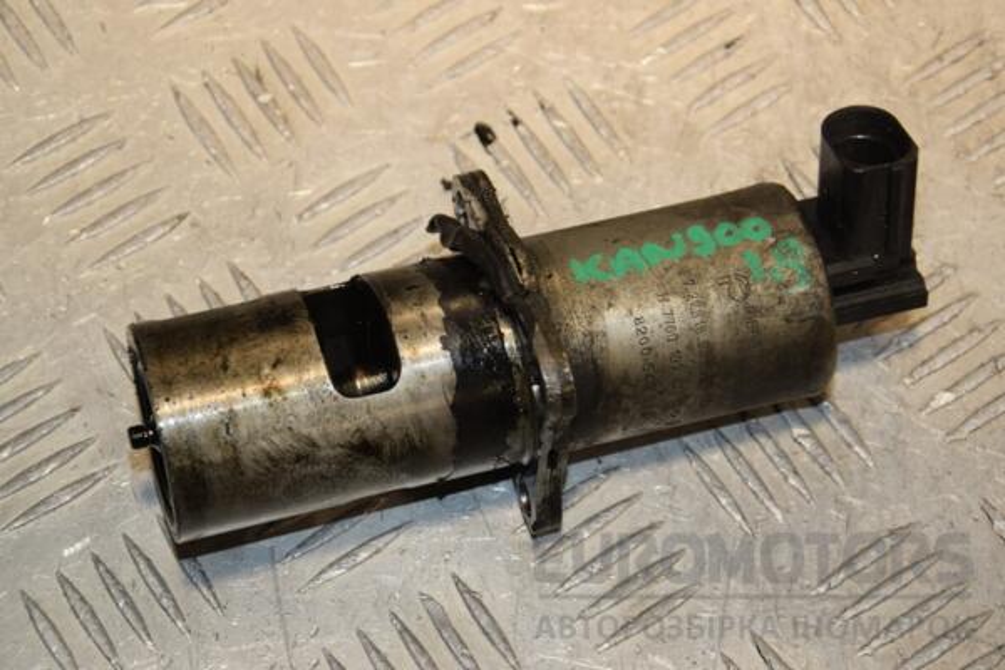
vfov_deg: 13.0
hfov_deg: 19.5
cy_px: 335
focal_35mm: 105
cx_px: 502
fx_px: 2931
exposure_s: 1/200
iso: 800
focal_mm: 70
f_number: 7.1
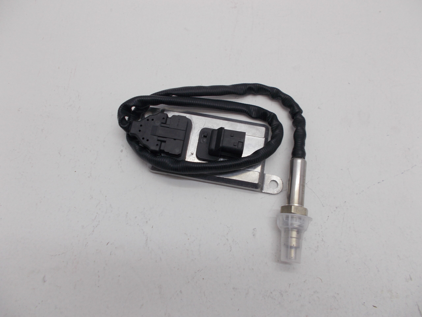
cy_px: 158
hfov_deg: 67.3
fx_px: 317
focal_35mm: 26
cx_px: 211
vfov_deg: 53.1
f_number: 3.2
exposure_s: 1/50
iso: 80
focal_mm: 4.6
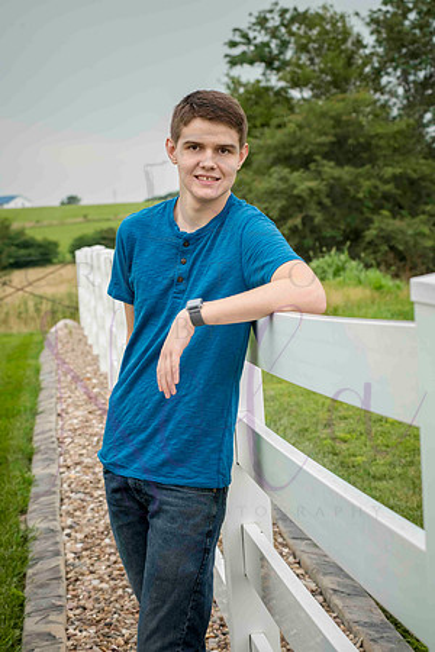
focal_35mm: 80
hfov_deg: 17.1
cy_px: 326
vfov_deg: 25.4
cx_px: 218
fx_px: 1450
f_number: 9
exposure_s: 1/320
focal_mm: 80
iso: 640
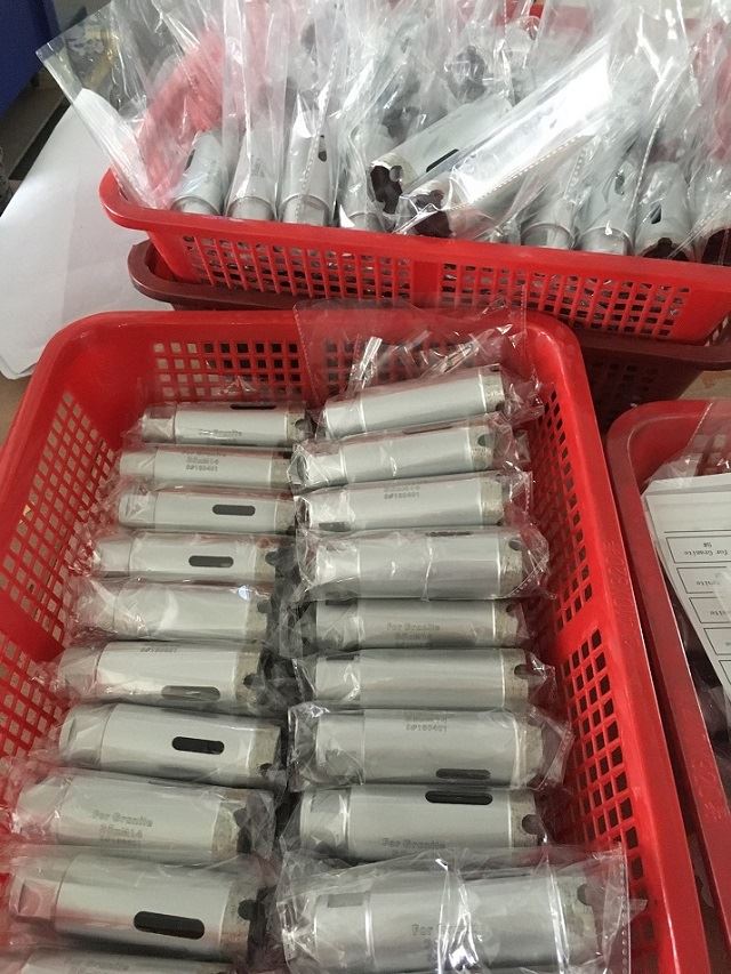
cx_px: 366
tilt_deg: -49.8
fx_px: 816
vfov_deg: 61.7
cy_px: 487
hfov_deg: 48.2
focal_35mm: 29
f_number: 2.2
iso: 320
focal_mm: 4.15
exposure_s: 1/17
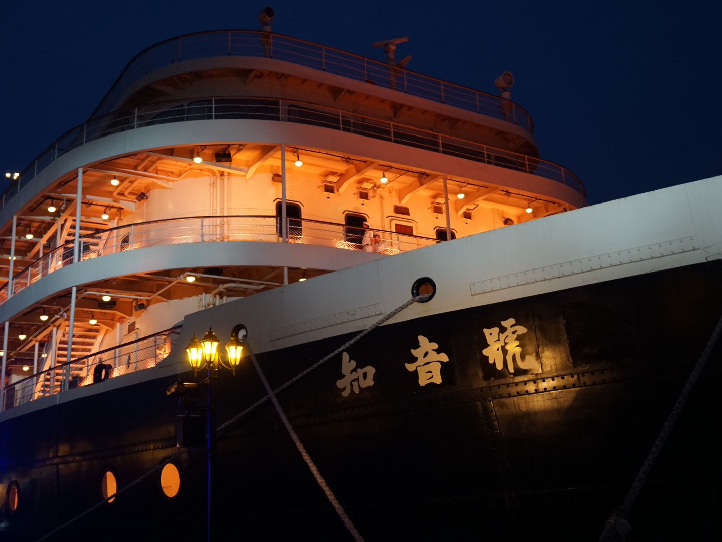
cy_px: 271
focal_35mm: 39
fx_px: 813
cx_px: 341
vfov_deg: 36.8
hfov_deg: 47.8
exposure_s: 1/60
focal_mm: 24
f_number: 4.5
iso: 1250
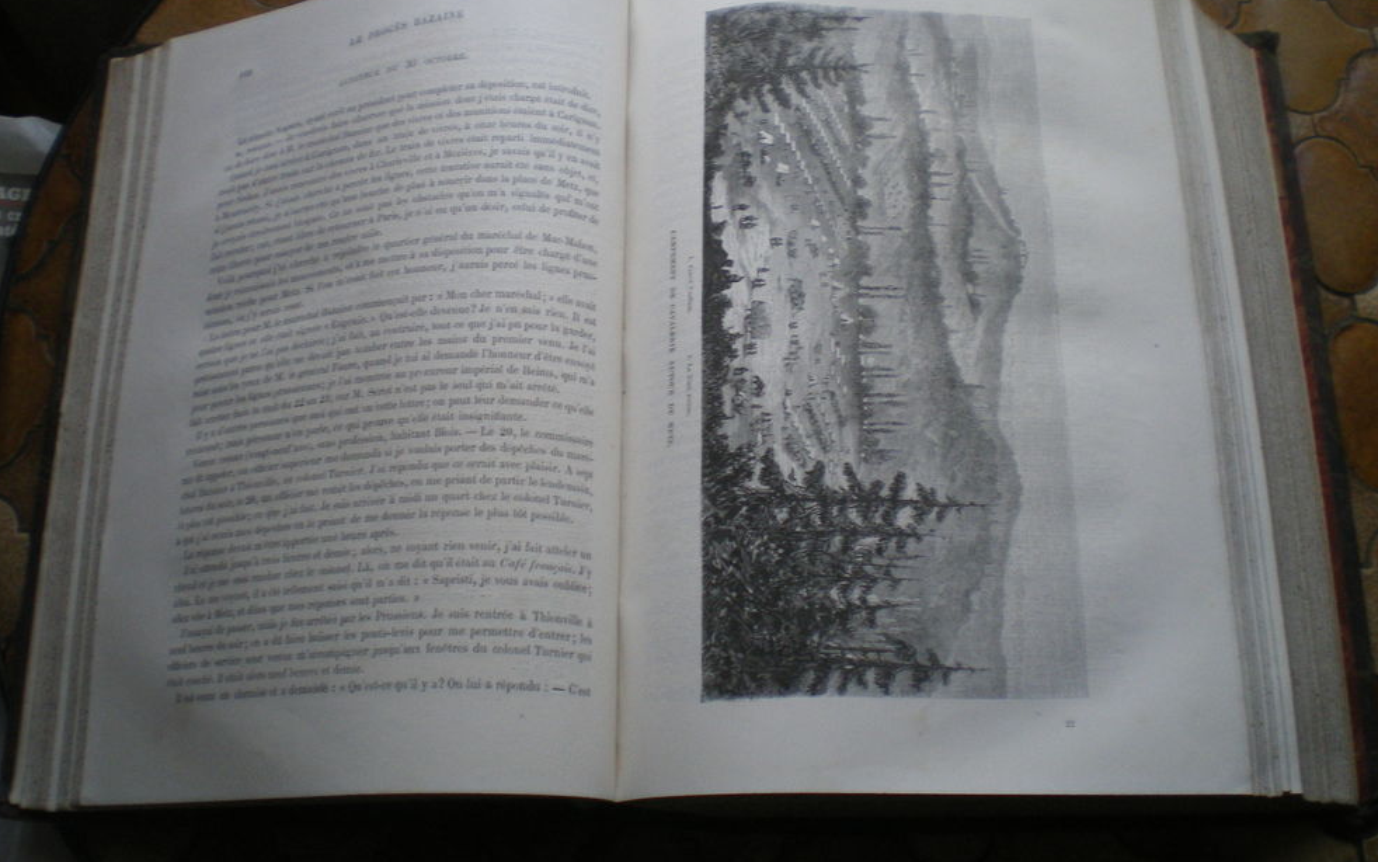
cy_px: 393
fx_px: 1540
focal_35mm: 41
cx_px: 689
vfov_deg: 31.2
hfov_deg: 48.2
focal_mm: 6.3
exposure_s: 1/50
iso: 200
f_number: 3.1
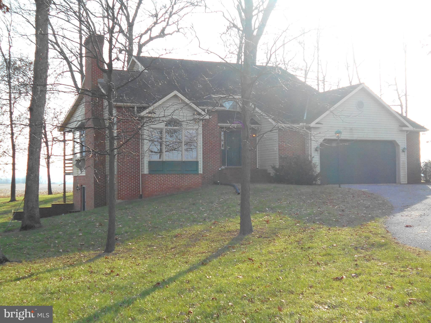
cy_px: 162
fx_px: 610
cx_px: 216
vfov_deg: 29.7
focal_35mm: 49
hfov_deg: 38.9
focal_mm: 8.8
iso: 80
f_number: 4.5
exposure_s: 1/250
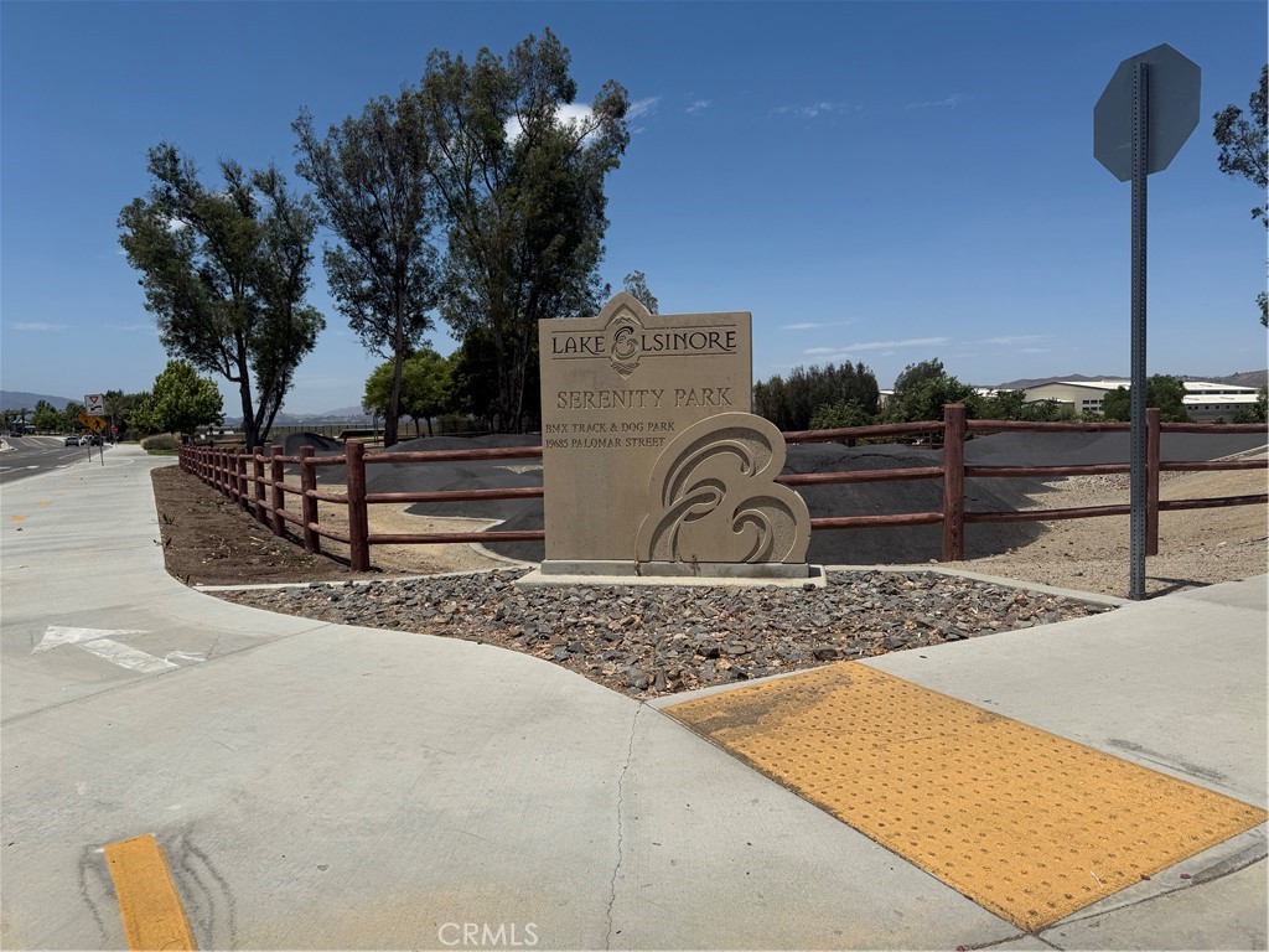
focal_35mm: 24
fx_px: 880
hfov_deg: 71.6
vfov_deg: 56.8
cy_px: 476
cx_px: 634
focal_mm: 6.76
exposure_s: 1/8130
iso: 80
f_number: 1.78
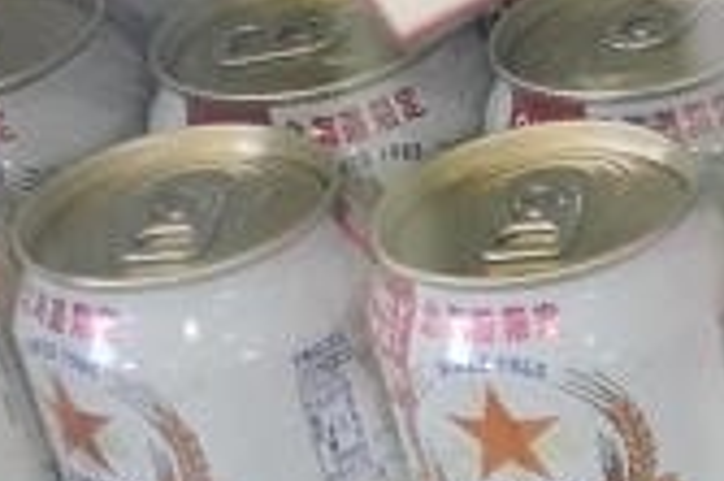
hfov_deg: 7.9
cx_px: 1912
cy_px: 1166
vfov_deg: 5.6
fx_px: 4762
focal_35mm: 237
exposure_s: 1/160
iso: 3200
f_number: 2.8
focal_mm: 33
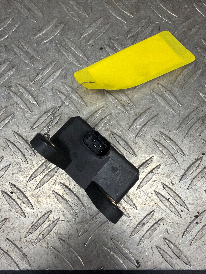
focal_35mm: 25
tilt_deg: -81.7
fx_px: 198
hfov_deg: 54.9
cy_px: 137
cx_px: 103
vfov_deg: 69.4
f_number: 2.2
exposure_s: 1/100
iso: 200
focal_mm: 2.22
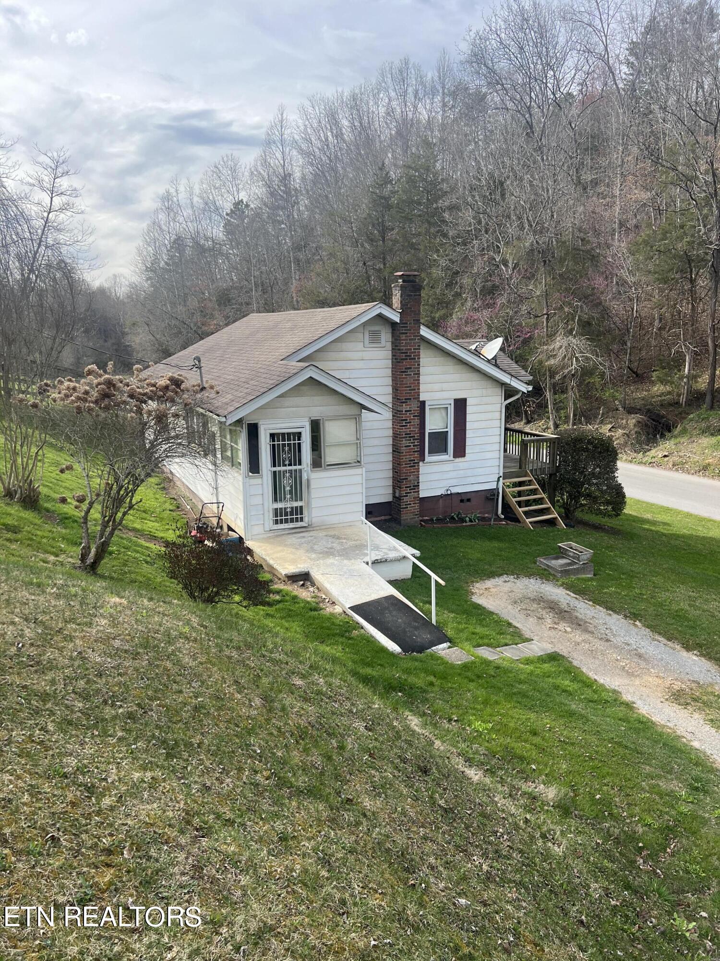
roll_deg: +1.3
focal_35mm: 26
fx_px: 721
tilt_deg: -9.6
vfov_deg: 67.3
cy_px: 480
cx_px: 360
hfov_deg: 53.1
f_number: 1.5
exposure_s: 1/1344
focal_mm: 5.7
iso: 50
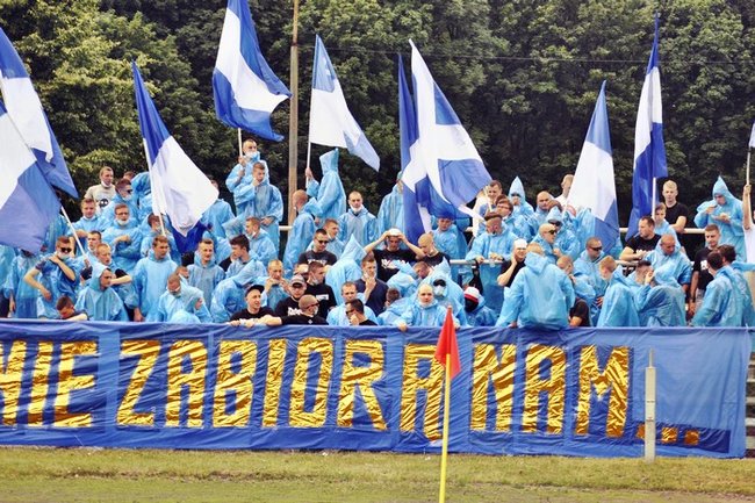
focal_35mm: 120
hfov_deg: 17.1
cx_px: 378
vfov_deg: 11.4
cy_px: 252
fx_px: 2516
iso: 200
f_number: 4.2
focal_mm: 80
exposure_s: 1/640
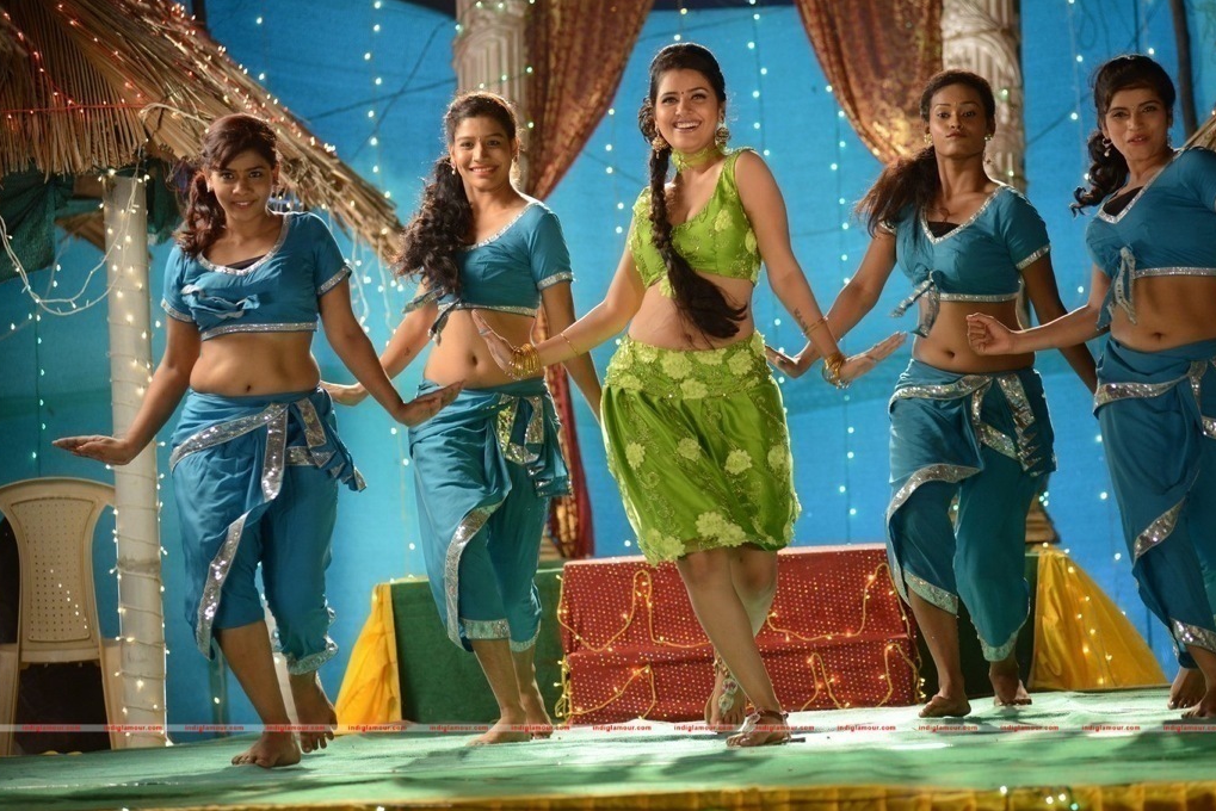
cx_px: 703
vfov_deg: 8.6
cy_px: 382
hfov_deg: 12.9
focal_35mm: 159
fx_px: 5372
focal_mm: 135
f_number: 3.2
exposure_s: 1/400
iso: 1600
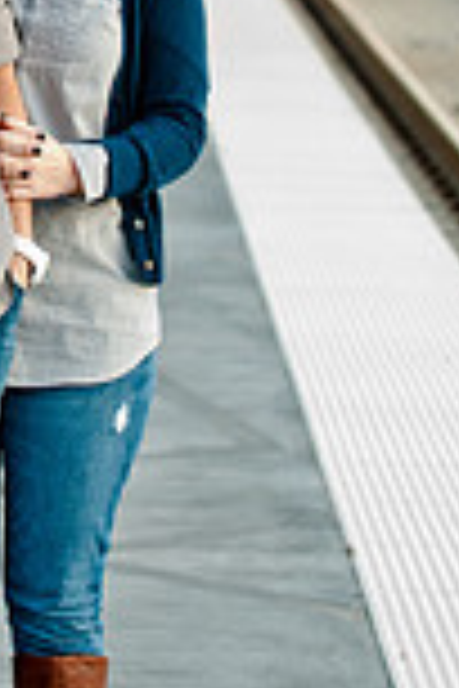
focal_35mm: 380
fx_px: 7267
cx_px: -61
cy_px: 49
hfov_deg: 3.6
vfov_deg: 5.4
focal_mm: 86
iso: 400
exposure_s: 1/160
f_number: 4
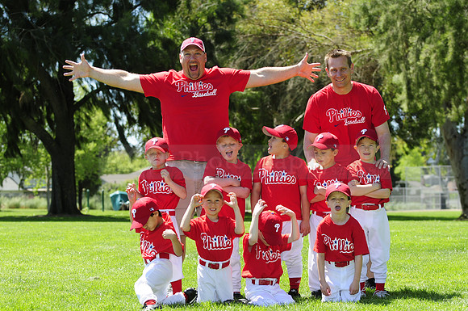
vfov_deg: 13.0
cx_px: 234
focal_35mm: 105
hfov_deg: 19.5
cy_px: 156
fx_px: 1363
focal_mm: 70
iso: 200
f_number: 4.5
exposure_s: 1/640
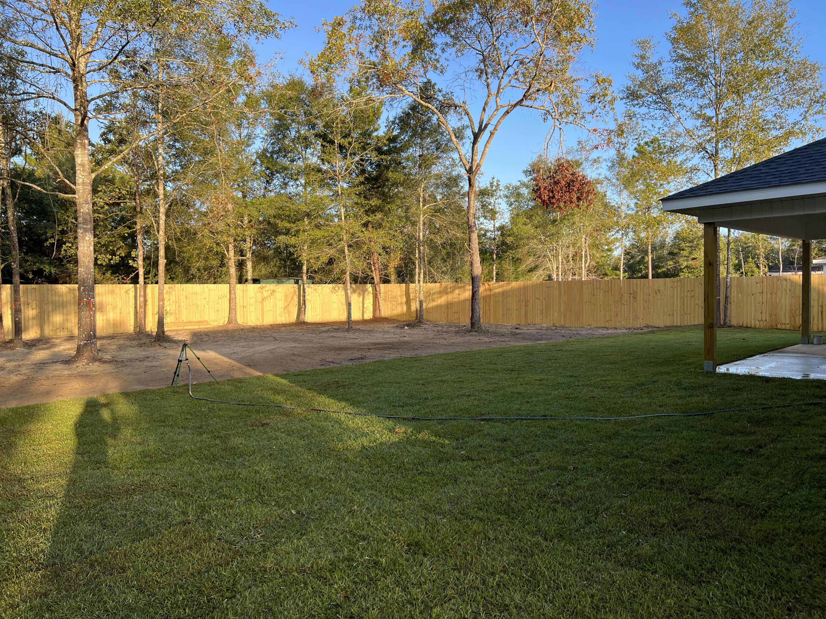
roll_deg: +0.8
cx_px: 413
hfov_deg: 67.3
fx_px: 620
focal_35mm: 26
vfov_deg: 53.1
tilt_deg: -1.5
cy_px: 310
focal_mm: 5.7
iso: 50
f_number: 1.5
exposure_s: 1/827
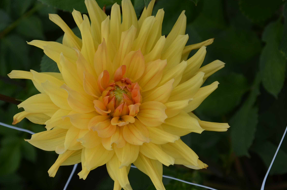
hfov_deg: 22.5
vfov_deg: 15.0
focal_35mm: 91
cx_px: 138
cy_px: 95
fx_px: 720
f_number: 8
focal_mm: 55
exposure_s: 1/250
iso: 160
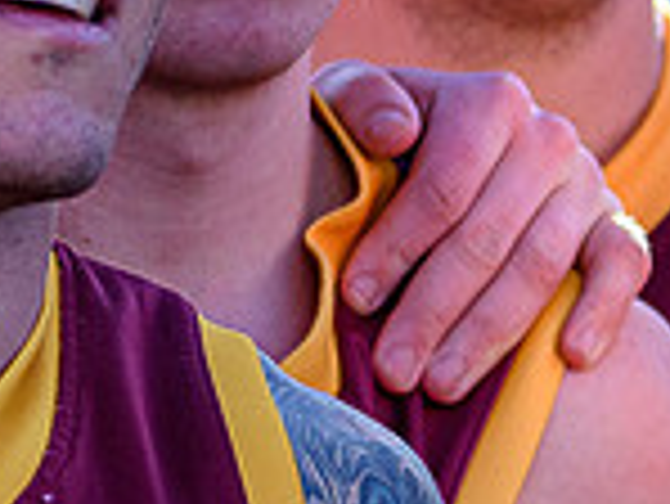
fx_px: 10421
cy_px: 29
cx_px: -67
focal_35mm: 538
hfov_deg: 3.7
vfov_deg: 2.8
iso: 720
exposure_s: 1/5000
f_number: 2.8
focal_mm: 70
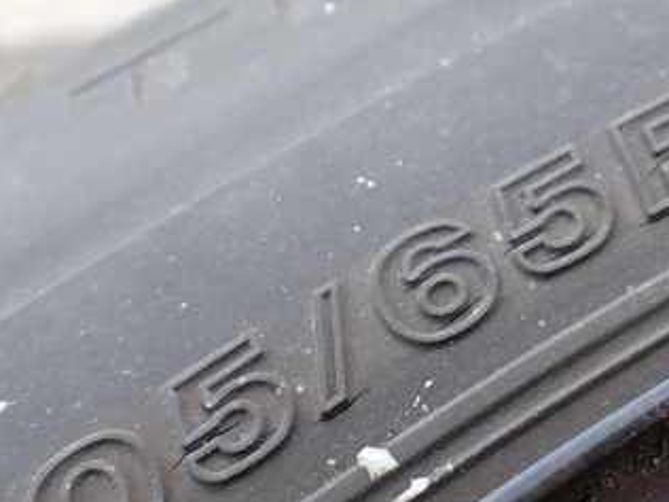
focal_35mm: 57
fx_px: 1102
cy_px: 288
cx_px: 428
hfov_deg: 33.6
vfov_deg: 25.6
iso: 125
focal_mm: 5.4
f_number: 2.3
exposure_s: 1/125
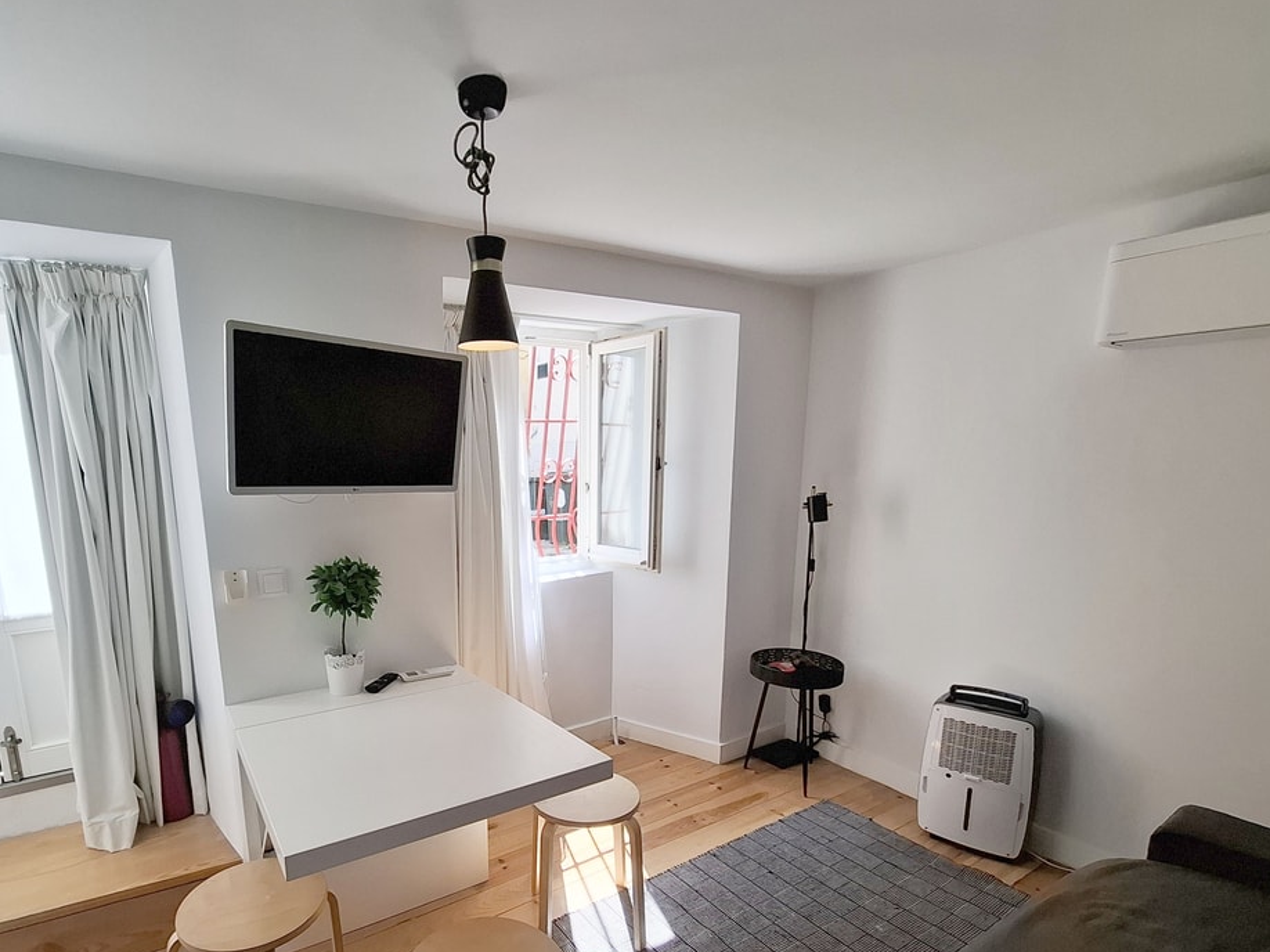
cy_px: 585
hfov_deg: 90.1
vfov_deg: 73.6
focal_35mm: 17
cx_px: 520
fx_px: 624
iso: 40
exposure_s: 1/165
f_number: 2.2
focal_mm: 1.74
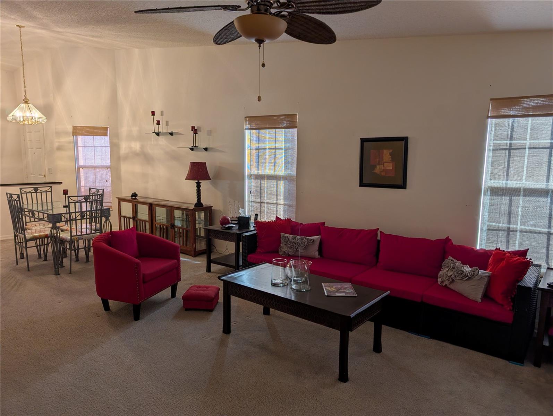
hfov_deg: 71.5
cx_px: 276
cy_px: 208
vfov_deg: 56.9
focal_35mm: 24
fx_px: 384
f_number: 1.68
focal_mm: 6.9
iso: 21
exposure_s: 1/277
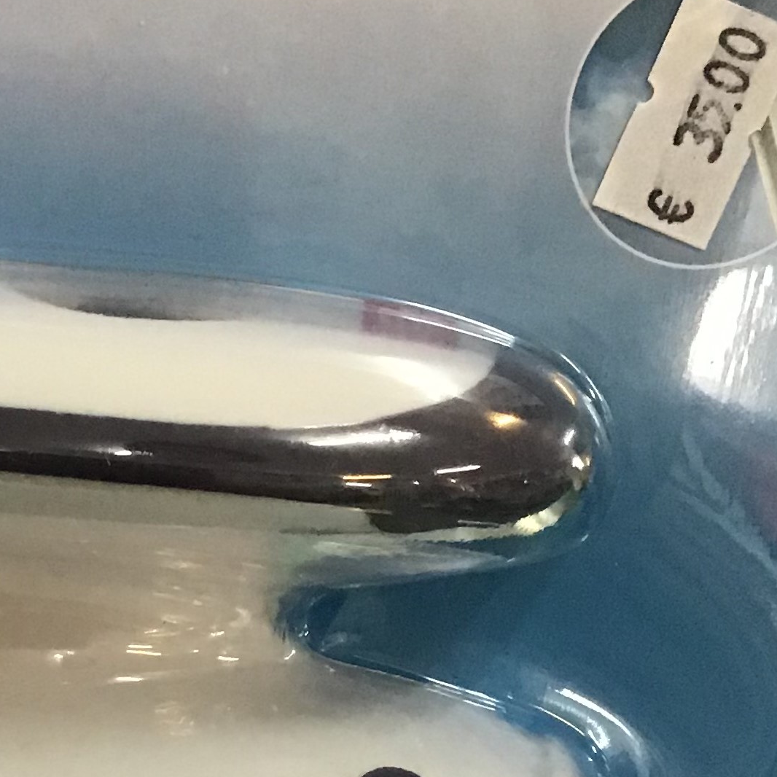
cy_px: 851
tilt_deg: -31.7
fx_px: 2108
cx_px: 99
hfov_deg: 20.5
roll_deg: +0.0
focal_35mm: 83
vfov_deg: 20.0
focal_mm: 3.3
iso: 200
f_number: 2.4
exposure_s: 1/25
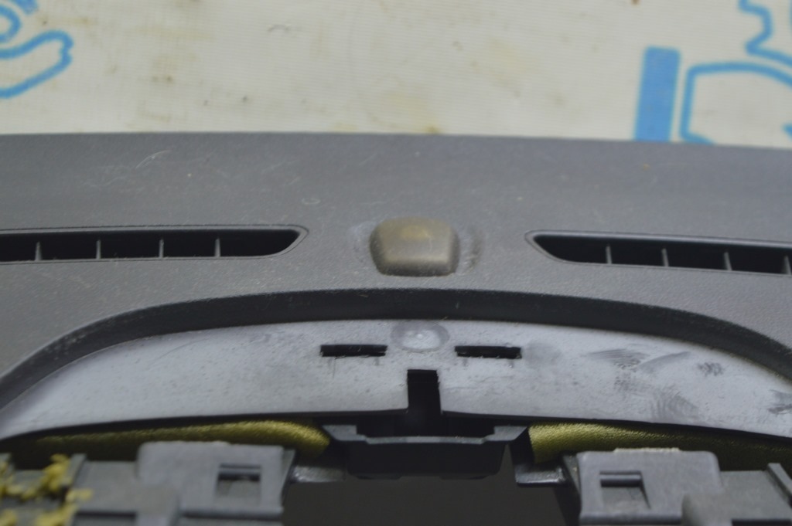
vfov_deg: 16.5
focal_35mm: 82
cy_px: 263
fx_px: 1813
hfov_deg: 24.6
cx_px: 396
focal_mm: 55
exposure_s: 1/20
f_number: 5.6
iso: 400
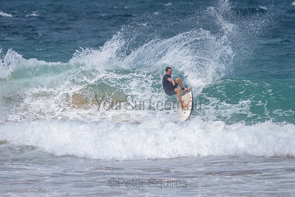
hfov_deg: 3.4
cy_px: 89
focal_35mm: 613
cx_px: 172
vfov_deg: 2.2
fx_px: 5027
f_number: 5.6
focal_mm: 500
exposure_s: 1/2000
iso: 100
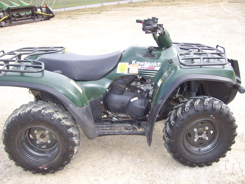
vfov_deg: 39.7
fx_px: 255
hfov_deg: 51.3
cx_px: 122
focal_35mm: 36
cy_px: 92
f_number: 2.7
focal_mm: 6
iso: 80
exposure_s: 1/400
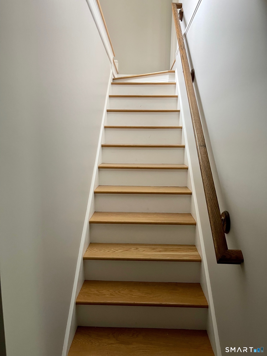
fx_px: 267
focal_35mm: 26
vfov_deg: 67.3
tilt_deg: -7.1
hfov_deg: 53.1
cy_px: 178
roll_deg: -0.5
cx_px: 134
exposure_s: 1/60
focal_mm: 5.1
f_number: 1.6
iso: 200
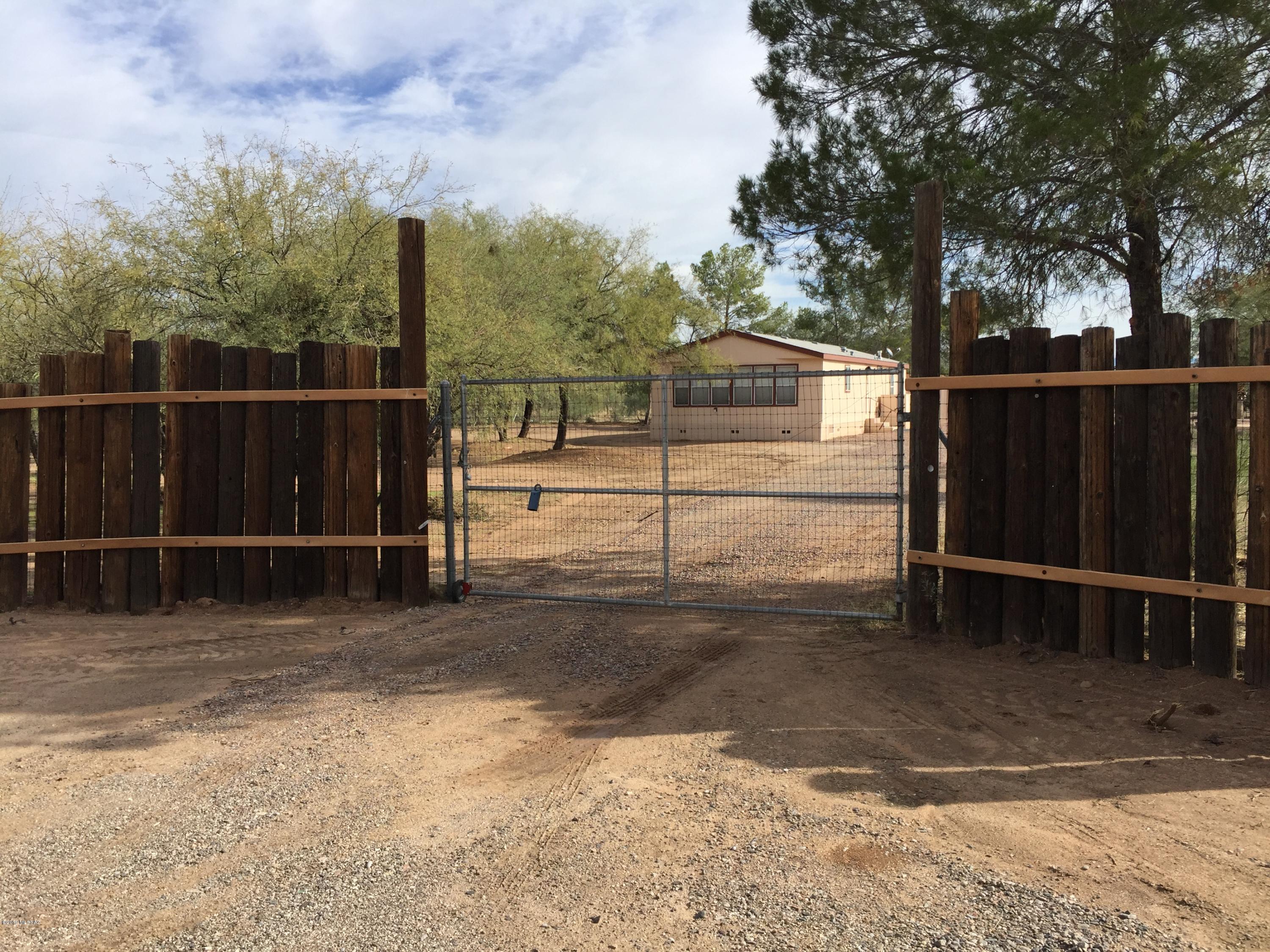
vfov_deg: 48.2
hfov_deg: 61.7
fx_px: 1064
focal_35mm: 29
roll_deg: -0.2
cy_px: 476
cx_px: 635
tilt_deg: -3.1
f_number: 2.2
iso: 32
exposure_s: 1/1980
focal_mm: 4.15
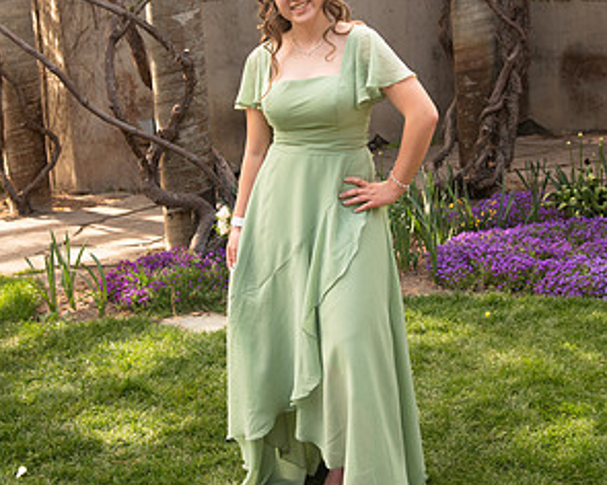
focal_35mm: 63
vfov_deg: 24.0
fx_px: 1132
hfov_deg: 30.0
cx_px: 302
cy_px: 129
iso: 400
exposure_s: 1/125
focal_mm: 44
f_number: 5
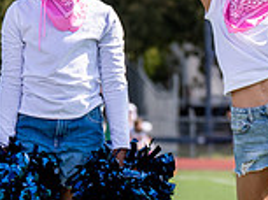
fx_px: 2881
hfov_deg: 5.3
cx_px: 218
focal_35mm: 373
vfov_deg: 4.0
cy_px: 59
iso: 250
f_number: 2.8
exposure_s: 1/4000
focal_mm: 70
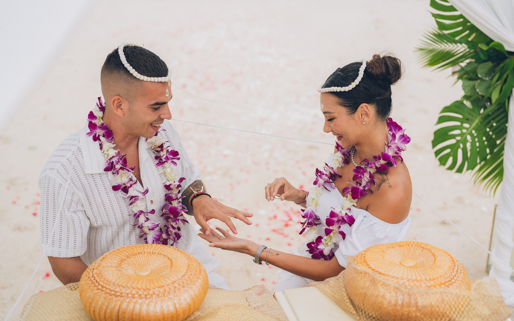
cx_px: 270
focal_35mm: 54
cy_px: 174
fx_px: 756
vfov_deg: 24.0
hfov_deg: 37.5
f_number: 2
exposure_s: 1/500
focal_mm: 50
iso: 125
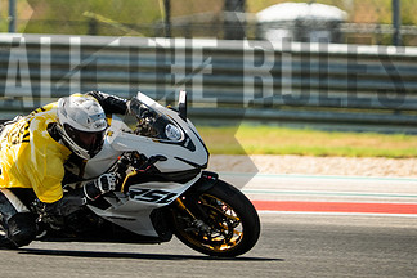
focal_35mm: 752
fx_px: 8710
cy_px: 74
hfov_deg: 2.7
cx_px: 134
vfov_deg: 1.8
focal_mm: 280
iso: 400
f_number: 2.8
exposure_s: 1/2000
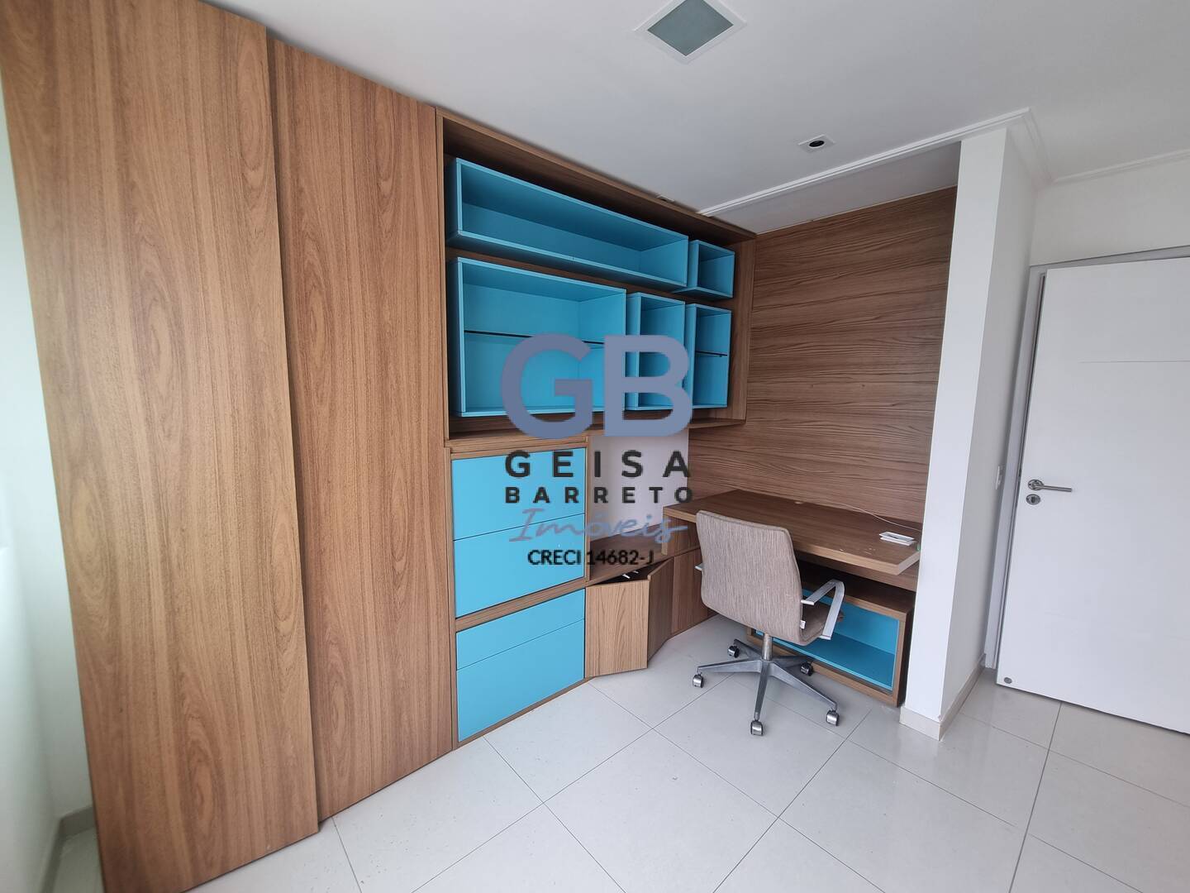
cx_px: 595
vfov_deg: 89.9
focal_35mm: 13
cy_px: 446
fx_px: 447
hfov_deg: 106.2
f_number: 2.2
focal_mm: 2.2
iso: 50
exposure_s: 1/60
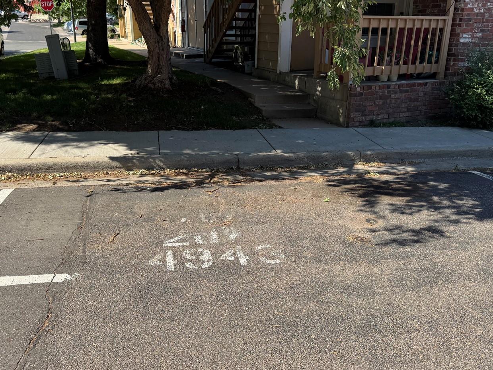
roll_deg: +0.1
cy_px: 169
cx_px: 235
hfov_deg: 58.3
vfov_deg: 45.4
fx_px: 441
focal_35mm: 31
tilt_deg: -19.8
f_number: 1.78
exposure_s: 1/1869
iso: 80
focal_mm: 6.76
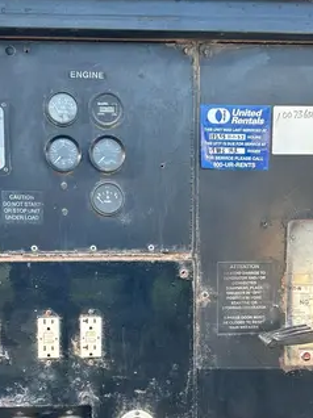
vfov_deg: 31.9
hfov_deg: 24.4
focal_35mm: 60
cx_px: 151
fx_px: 724
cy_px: 285
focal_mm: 5.7
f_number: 1.5
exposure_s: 1/199
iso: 40
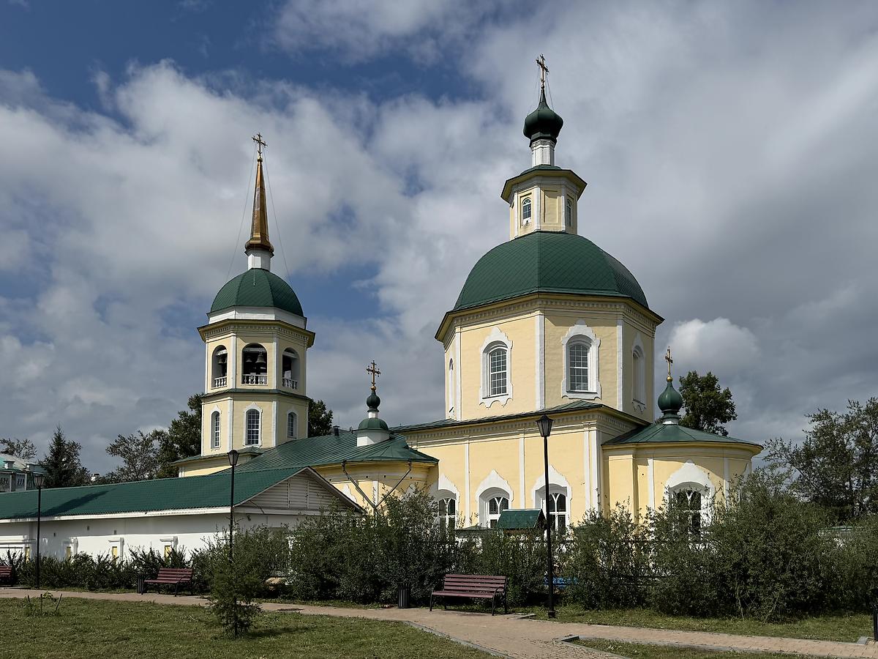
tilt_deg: +12.6
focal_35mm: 24
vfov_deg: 56.8
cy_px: 330
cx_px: 439
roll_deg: +1.4
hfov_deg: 71.6
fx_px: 609
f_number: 1.78
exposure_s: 1/12346
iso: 64
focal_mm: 6.76
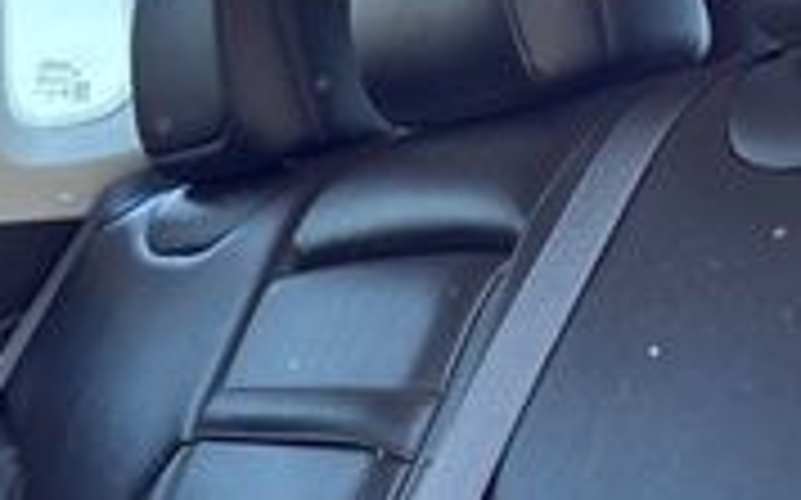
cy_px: 730
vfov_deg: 12.6
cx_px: -40
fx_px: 2160
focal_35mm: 99
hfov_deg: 20.2
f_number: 1.6
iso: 64
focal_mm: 5.96
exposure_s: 1/124
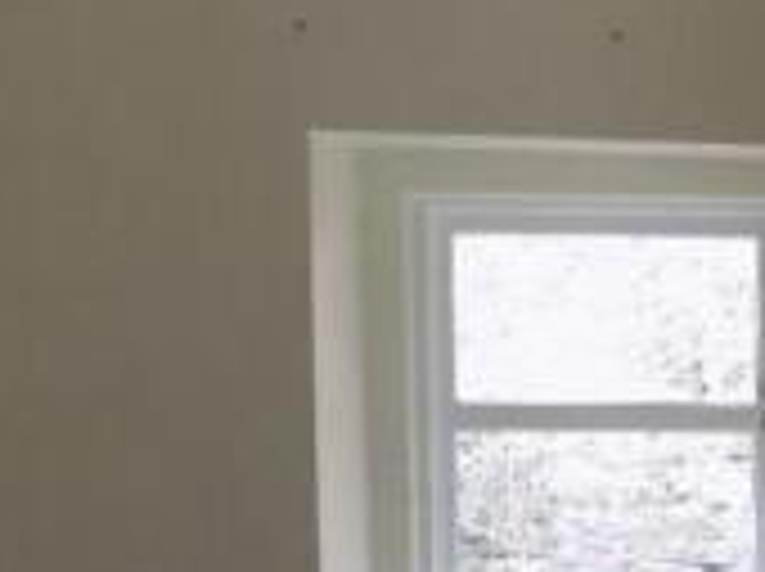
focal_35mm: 79
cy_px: 817
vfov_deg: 17.1
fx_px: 1743
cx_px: 646
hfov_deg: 24.2
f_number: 3.1
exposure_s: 1/30
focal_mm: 4
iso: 250
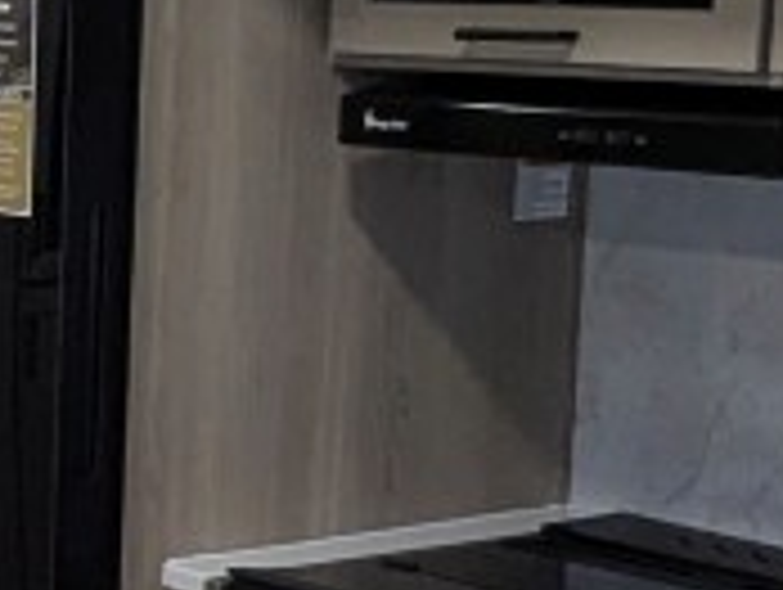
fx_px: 2899
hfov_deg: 14.3
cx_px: -407
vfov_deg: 11.5
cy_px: 585
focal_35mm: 128
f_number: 2.2
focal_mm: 2.35
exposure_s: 1/69.5
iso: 178
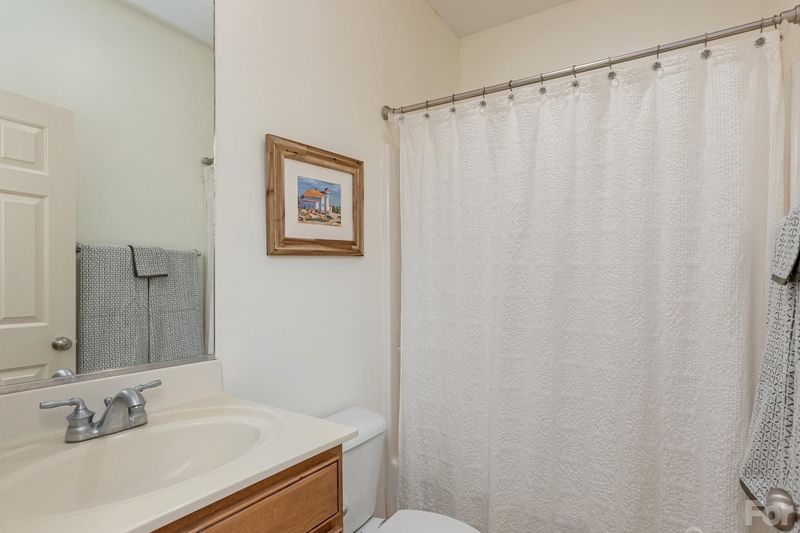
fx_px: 422
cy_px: 284
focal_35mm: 19
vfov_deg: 64.5
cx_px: 442
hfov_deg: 86.6
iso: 320
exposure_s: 1/80
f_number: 7.1
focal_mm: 17
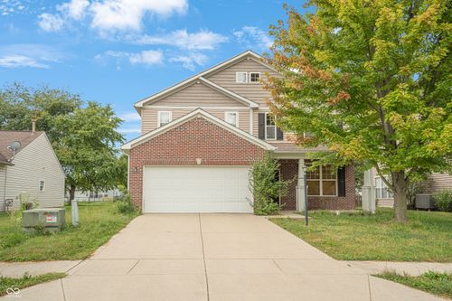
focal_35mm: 26
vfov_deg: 49.5
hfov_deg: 69.4
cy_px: 150
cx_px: 226
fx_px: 326
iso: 100
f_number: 8
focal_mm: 26
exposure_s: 1/15
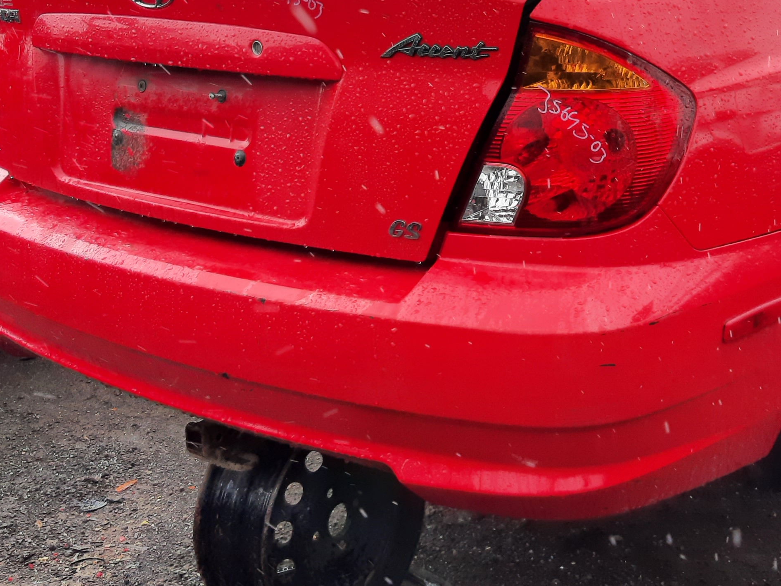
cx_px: 479
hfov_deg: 34.8
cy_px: 123
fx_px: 1241
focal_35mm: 55
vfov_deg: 26.1
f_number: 1.7
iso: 40
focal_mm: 3.92
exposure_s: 1/639
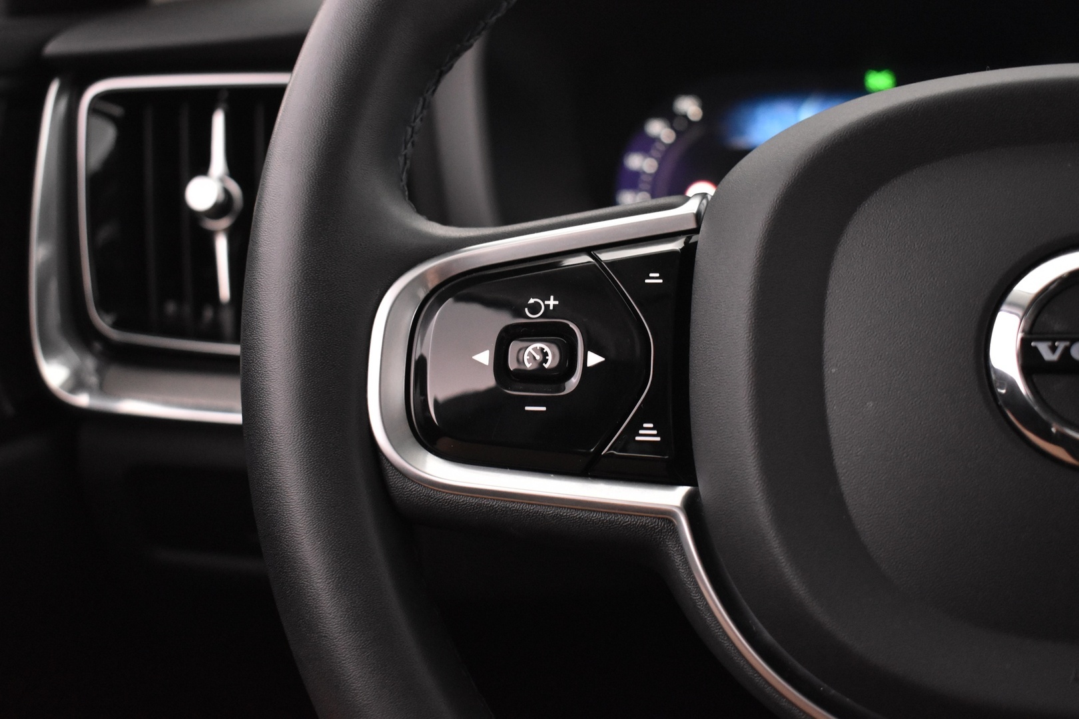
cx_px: 540
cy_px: 360
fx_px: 1394
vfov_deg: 28.9
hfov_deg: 42.3
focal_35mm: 46
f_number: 4.2
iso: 3200
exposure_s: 1/30
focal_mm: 31
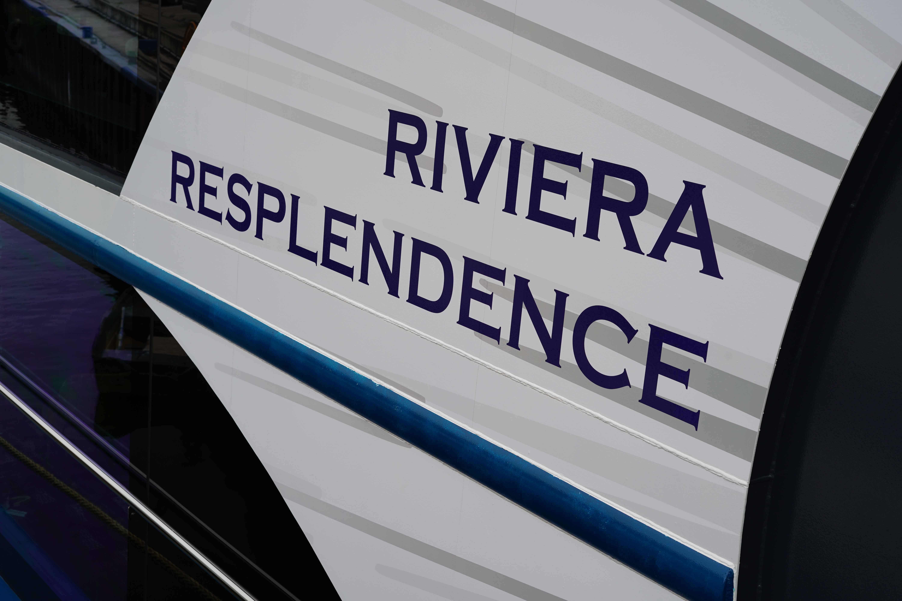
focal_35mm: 50
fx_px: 1253
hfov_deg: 39.6
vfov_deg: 27.0
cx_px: 451
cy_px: 300
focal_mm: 50
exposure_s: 1/125
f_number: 9
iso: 100
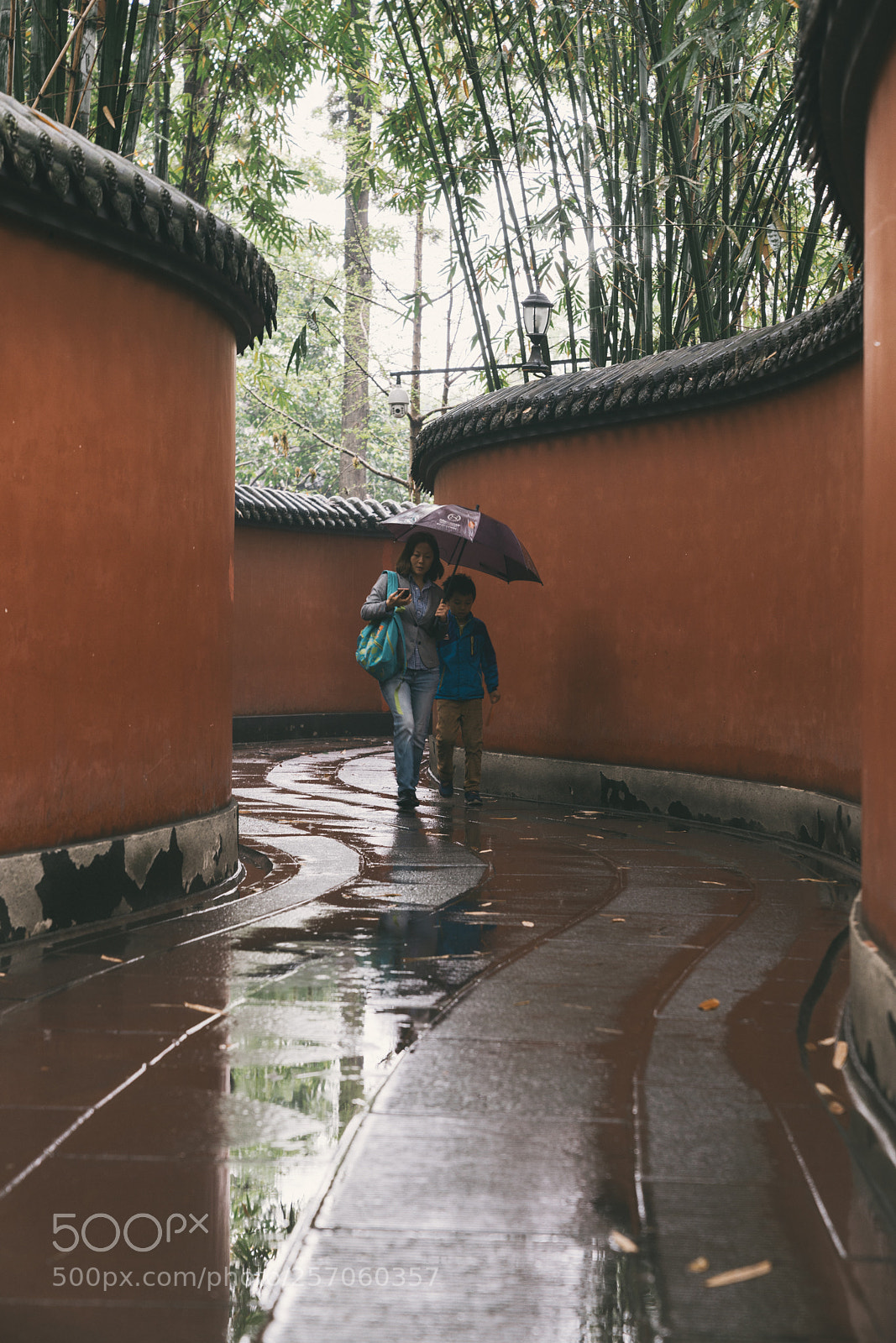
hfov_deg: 19.5
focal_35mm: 70
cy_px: 672
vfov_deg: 28.8
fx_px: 2613
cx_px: 448
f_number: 4.5
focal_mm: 70
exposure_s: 1/30
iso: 100
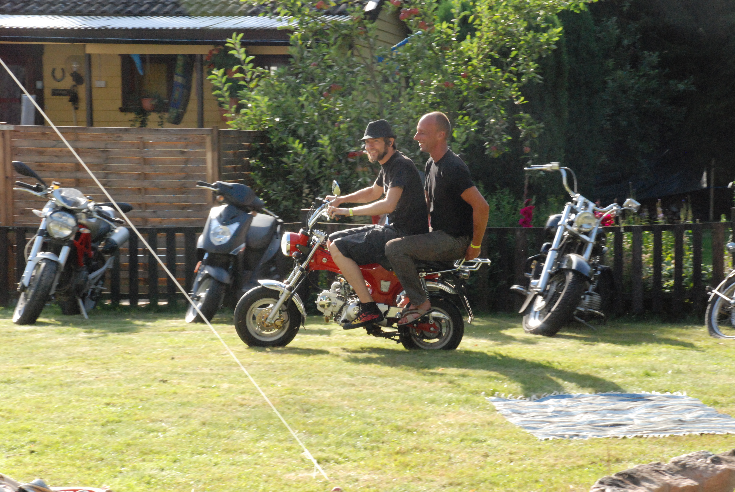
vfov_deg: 12.2
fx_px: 2300
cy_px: 246
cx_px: 368
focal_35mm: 112
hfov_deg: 18.2
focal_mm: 75
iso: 1600
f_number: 18
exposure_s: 1/200
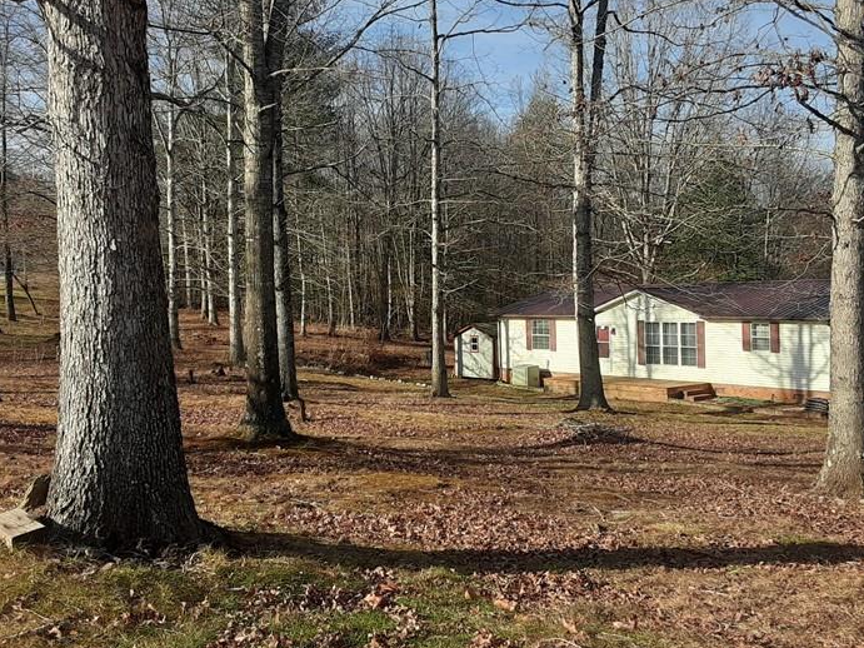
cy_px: 314
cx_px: 438
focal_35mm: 40
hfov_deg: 46.8
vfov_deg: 35.9
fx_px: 998
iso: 40
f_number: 1.9
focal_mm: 2.91
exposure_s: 1/1145
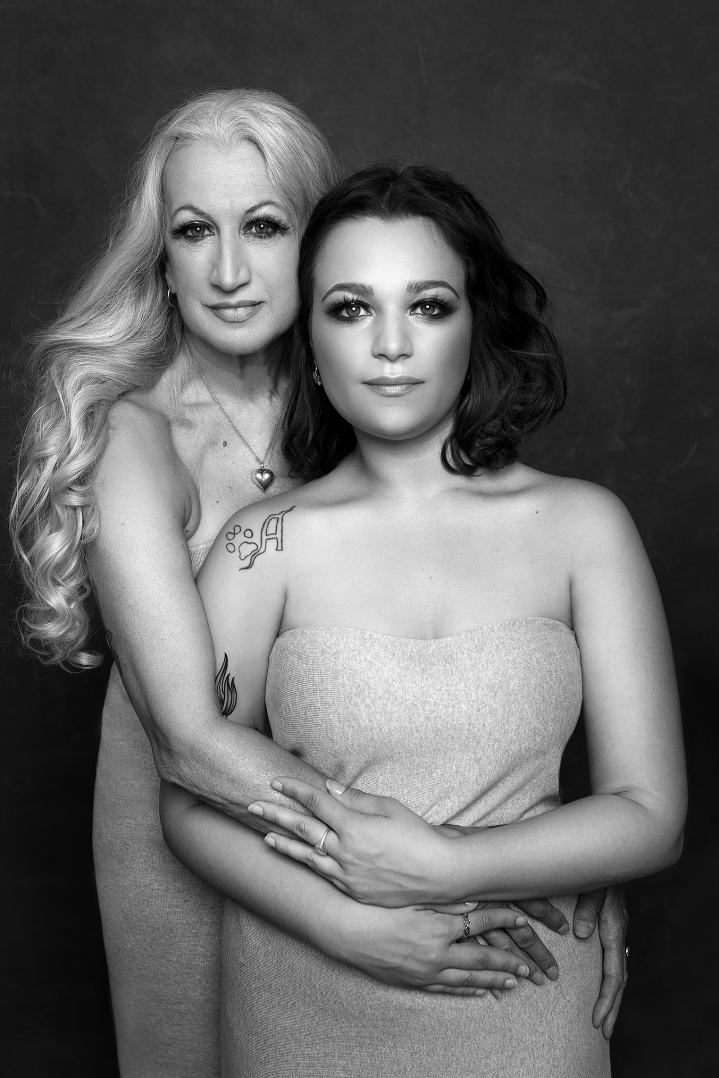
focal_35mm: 50
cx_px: 360
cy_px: 539
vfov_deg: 39.6
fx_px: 1497
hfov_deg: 27.0
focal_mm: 50
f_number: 8
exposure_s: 1/125
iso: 100
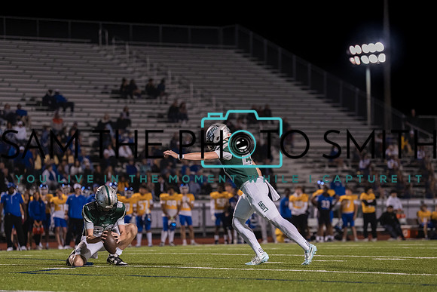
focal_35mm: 177
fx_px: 2152
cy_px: 176
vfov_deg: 7.7
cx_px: 237
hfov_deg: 11.6
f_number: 2.8
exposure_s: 1/1000
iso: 2500
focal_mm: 145
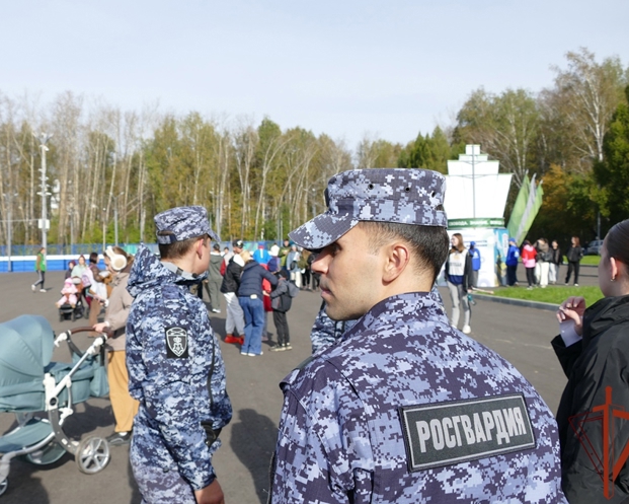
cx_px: 291
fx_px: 633
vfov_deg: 43.4
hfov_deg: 52.8
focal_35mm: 34
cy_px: 251
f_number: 3
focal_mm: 11.1
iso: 125
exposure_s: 1/2000
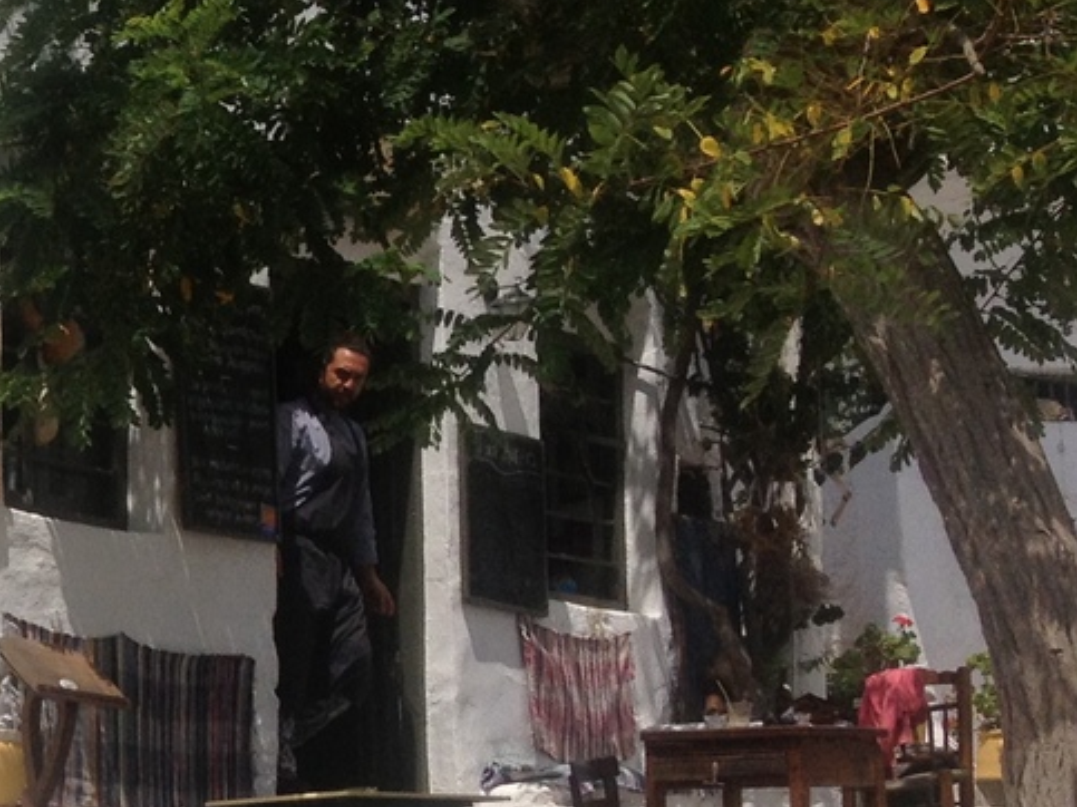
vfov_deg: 12.6
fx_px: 3608
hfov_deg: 15.5
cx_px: -584
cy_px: 767
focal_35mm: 116
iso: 50
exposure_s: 1/3953
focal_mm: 4.28
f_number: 2.4
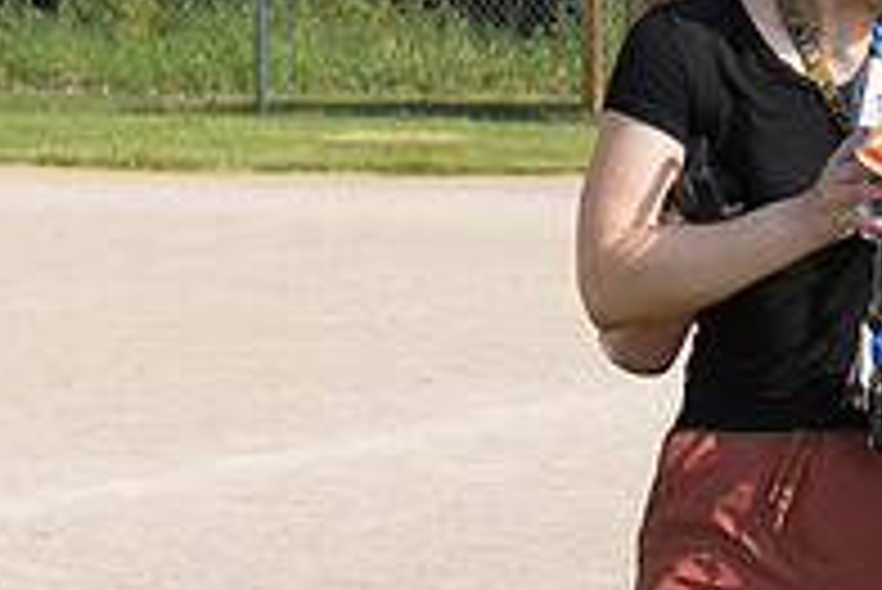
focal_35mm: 248
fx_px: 6080
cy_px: 315
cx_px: 1125
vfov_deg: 5.6
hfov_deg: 8.2
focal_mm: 56
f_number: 6.3
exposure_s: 1/2000
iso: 640
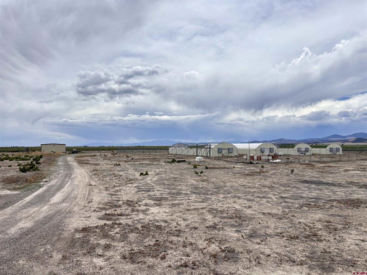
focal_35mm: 26
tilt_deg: +2.0
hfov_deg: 67.3
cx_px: 184
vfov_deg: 53.1
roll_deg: +0.0
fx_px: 276
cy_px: 138
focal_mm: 5.96
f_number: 1.6
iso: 50
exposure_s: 1/7194
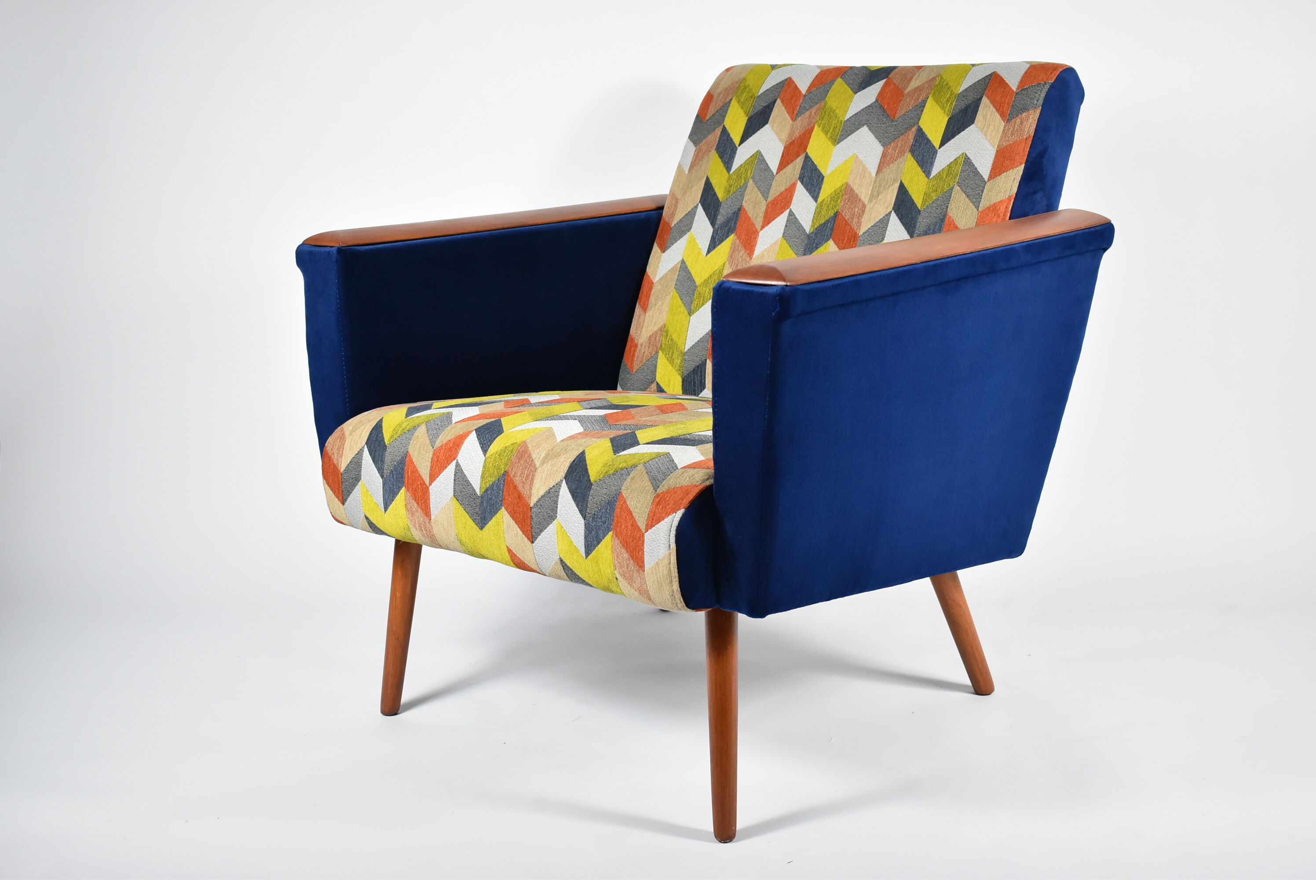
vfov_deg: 29.9
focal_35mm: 45
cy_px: 440
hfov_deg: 43.6
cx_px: 658
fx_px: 1646
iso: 1250
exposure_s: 1/125
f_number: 4.2
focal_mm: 30
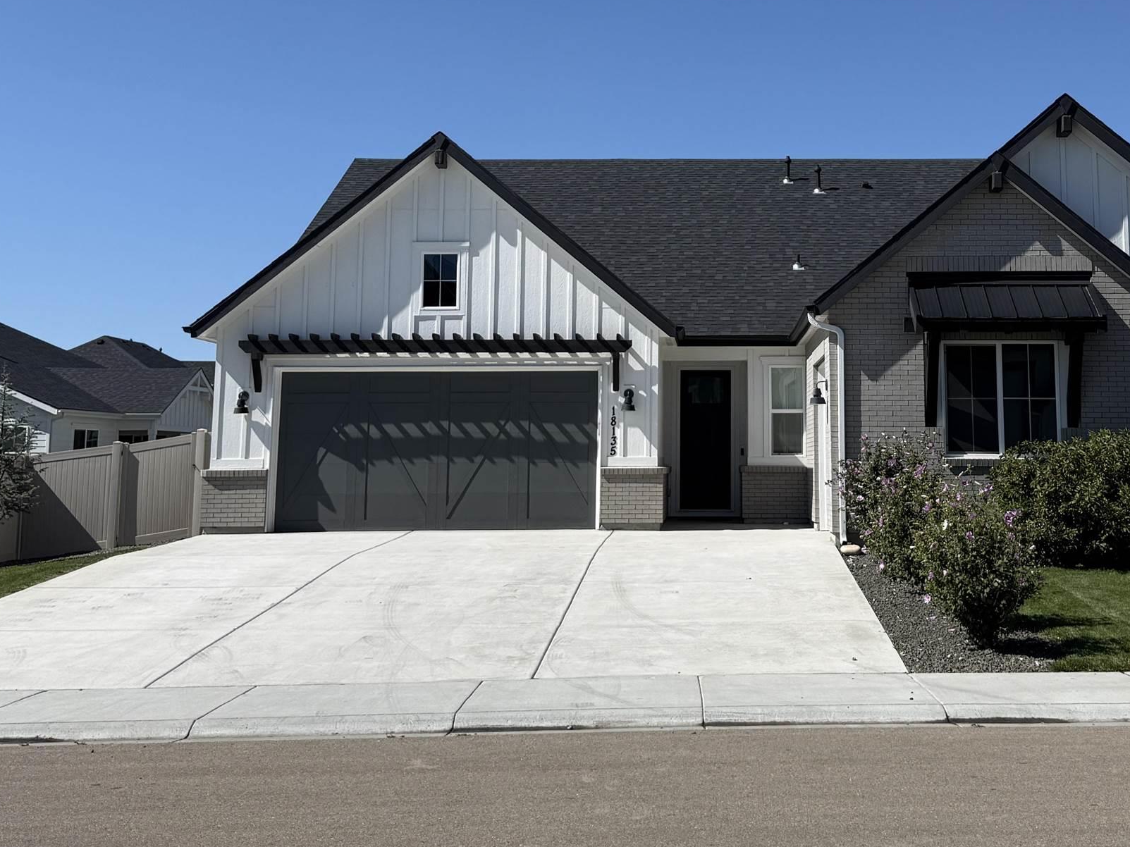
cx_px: 723
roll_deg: -0.6
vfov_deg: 31.2
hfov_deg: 40.9
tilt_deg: +8.3
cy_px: 260
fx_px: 1502
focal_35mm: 46
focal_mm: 6.76
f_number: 1.78
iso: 80
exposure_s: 1/6711
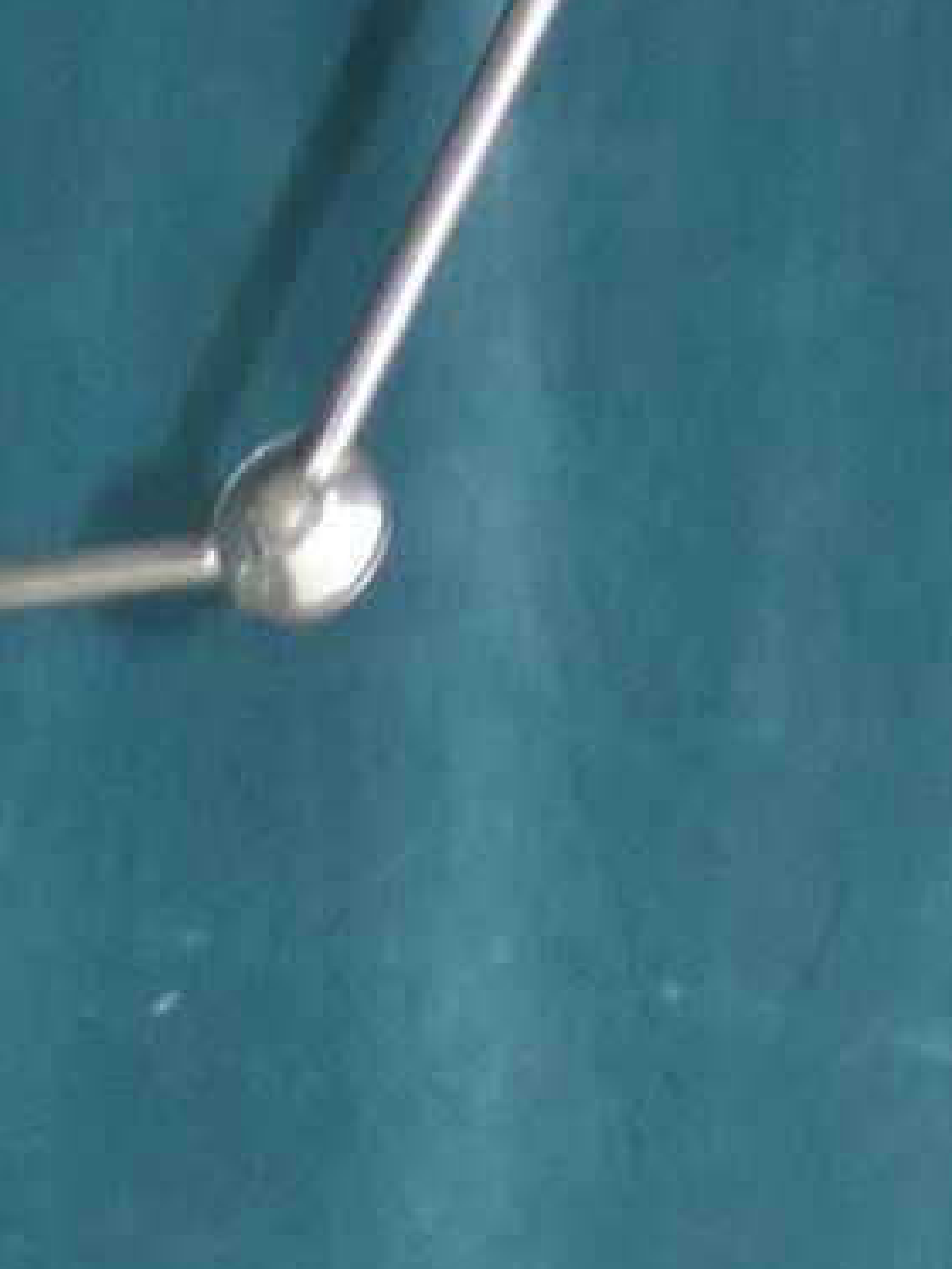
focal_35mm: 166
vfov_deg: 10.6
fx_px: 6084
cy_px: 2759
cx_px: -745
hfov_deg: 8.6
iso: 400
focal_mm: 5.5
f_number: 3.3
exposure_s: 1/60
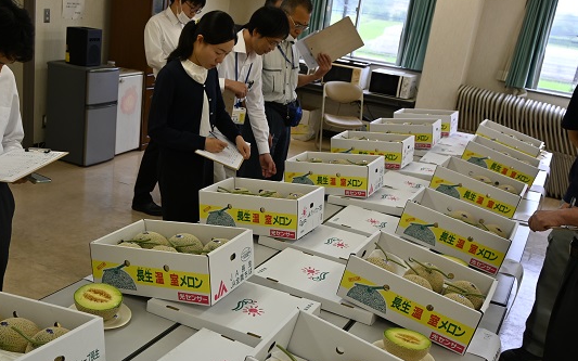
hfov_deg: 47.0
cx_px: 233
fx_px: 660
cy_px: 227
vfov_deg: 30.4
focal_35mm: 42
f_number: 4
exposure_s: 1/200
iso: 400
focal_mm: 22.5
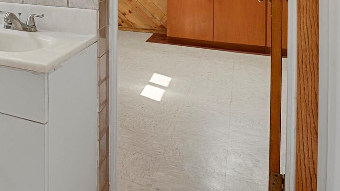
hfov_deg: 42.3
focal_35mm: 40
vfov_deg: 26.0
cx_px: -13
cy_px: -48
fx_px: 361
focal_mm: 17
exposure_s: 1
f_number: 8
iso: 250
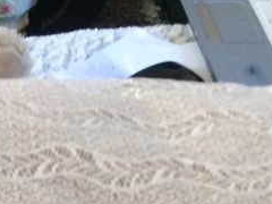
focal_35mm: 121
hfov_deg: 14.7
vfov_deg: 11.3
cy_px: 379
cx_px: -182
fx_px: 951
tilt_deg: -50.0
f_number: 2.2
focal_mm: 4.15
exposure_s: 1/33
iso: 50
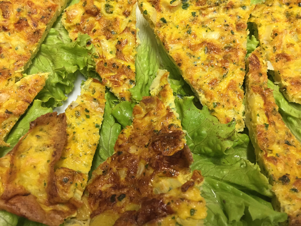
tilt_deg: -61.5
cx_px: 150
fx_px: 252
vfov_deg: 48.2
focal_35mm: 29
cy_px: 113
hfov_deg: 61.7
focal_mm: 4.15
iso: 200
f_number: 2.2
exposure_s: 1/33
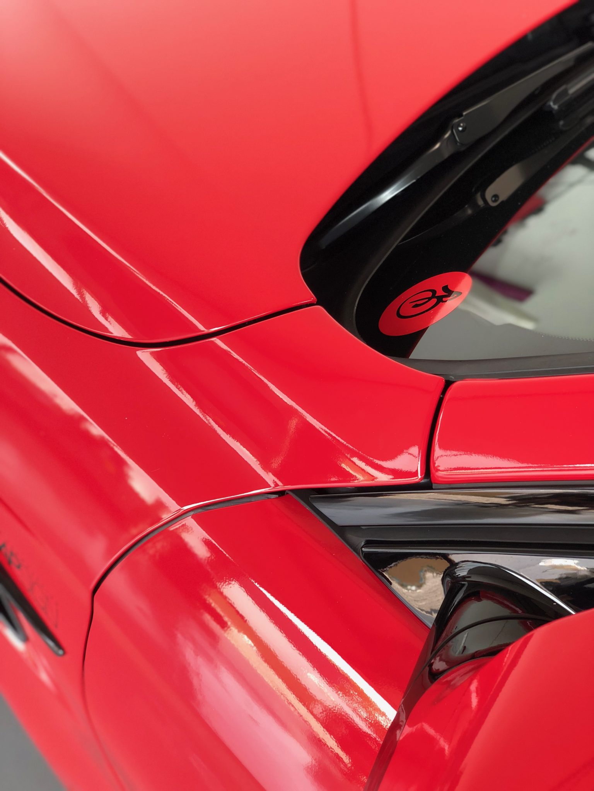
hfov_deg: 28.0
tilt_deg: -43.4
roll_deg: -0.5
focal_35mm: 52
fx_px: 1190
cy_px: 396
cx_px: 297
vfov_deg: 36.8
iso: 50
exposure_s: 1/60
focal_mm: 6
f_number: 2.4
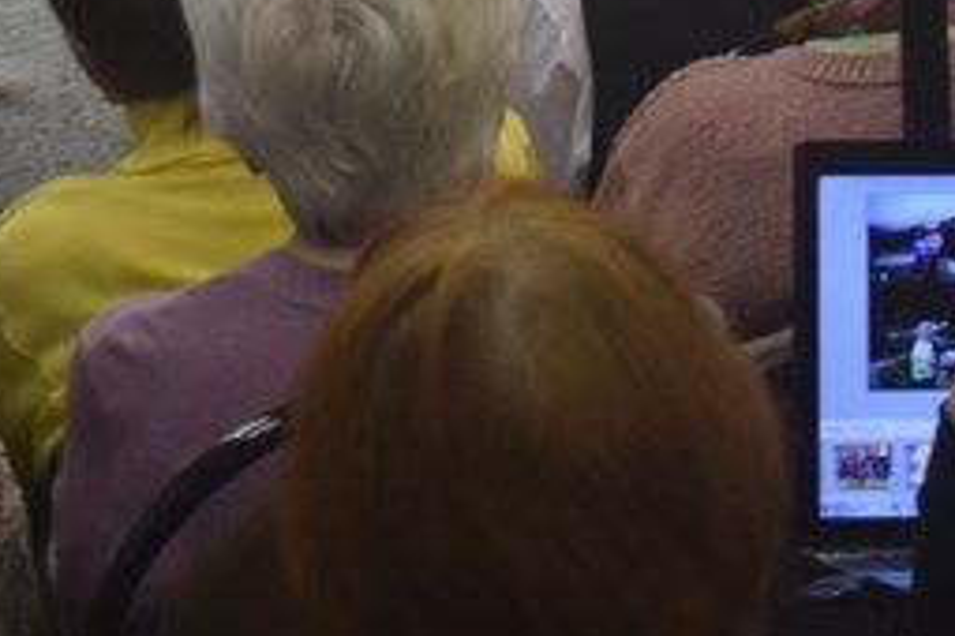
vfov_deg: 6.8
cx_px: 569
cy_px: -658
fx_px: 5206
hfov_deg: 10.5
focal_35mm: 196
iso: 500
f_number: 4.2
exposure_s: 1/60
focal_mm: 29
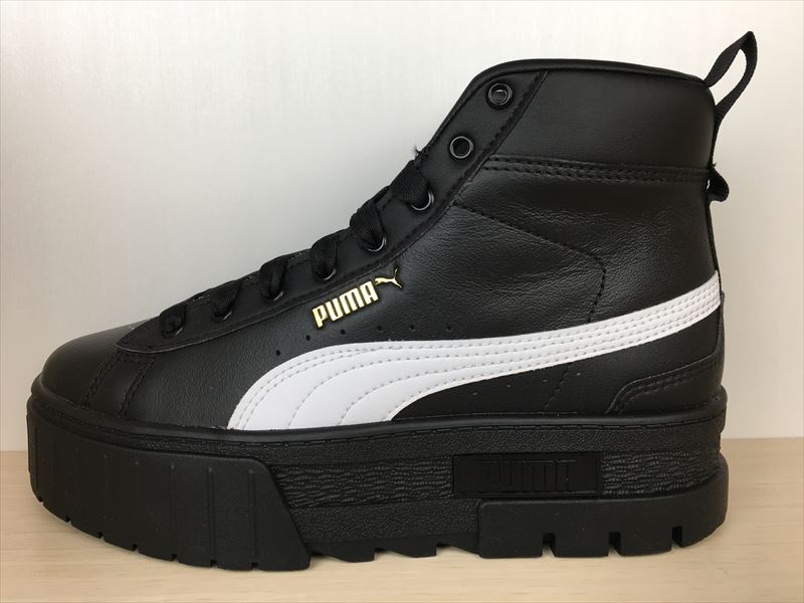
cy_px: 302
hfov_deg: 61.7
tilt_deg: -9.3
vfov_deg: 48.2
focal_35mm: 29
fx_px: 674
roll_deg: +1.1
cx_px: 402
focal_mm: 4.15
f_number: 2.2
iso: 40
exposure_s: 1/120
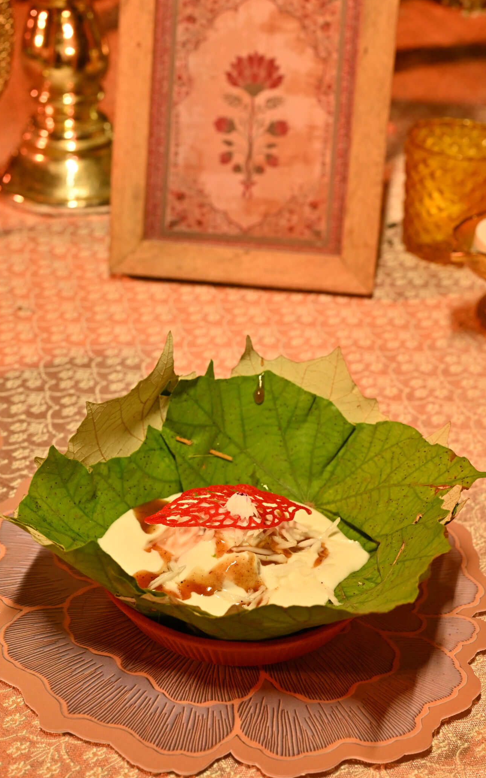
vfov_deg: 32.5
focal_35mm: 63
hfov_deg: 20.6
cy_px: 400
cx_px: 231
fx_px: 1335
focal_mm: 50
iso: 640
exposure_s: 1/125
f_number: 6.3
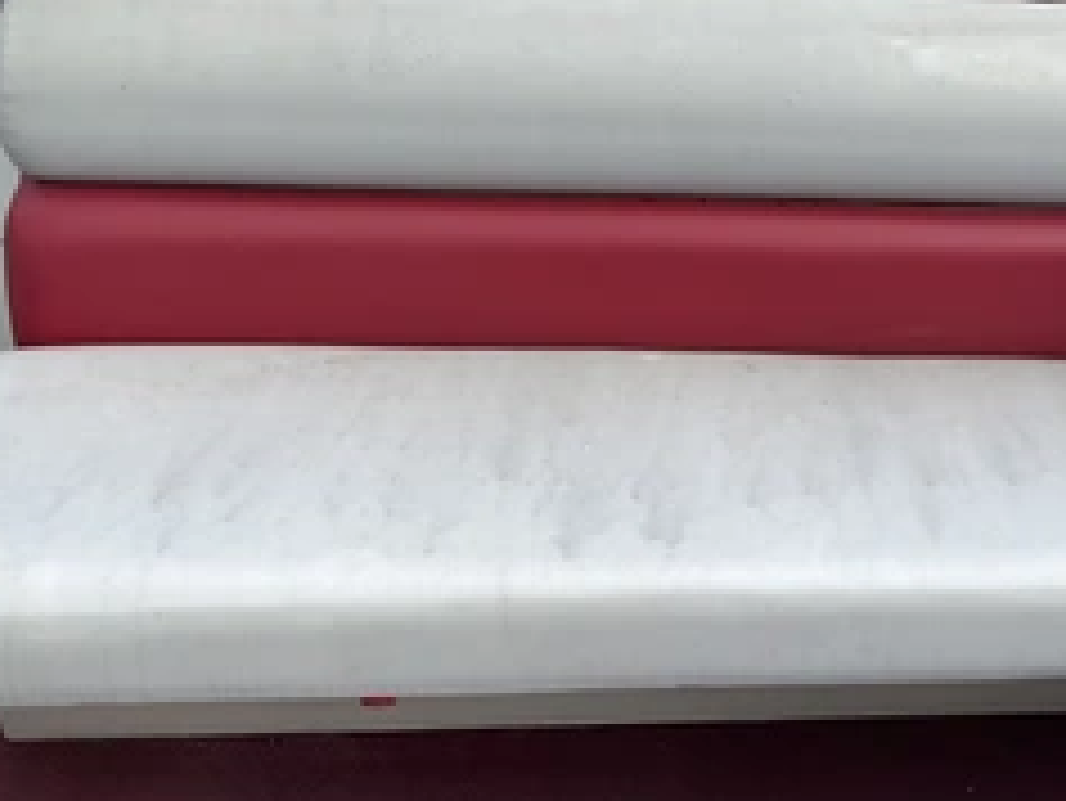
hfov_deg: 38.5
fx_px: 1510
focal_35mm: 49
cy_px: 261
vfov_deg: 29.5
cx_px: 693
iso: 25
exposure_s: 1/739
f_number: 1.8
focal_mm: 3
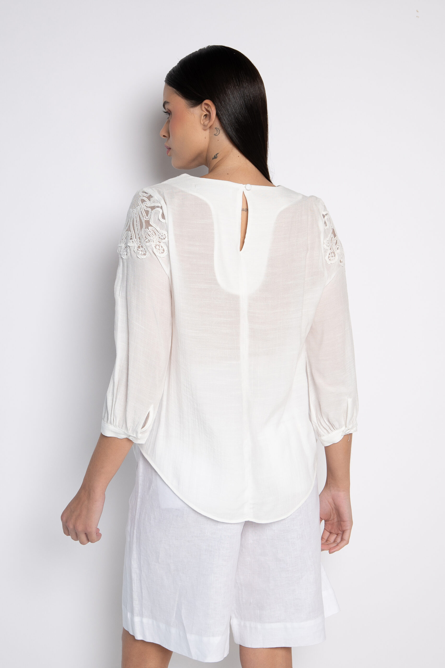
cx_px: 222
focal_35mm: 44
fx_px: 817
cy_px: 334
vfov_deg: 44.5
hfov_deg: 30.5
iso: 320
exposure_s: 1/125
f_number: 5
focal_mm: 44
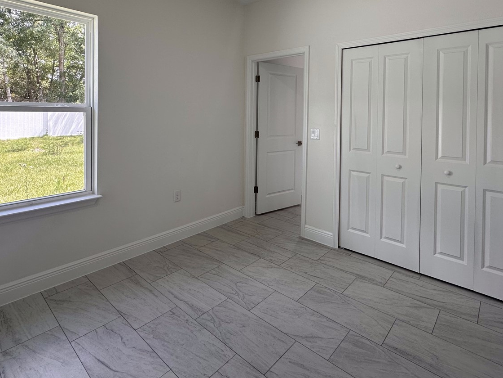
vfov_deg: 63.7
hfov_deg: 81.7
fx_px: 291
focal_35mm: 20
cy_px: 117
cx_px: 262
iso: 64
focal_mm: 2.22
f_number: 2.2
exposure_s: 1/120
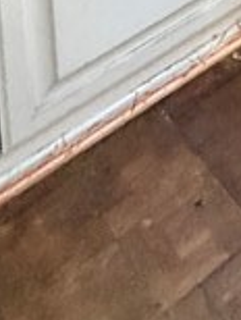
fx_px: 861
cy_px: -509
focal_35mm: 93
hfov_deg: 13.3
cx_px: 511
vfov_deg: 13.3
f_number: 2.2
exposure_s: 1/60
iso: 320
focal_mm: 2.22
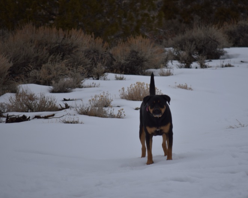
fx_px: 2496
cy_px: 99
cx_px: 138
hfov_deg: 5.7
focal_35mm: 340
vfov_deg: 4.6
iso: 200
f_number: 5.6
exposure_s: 1/1250
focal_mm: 200
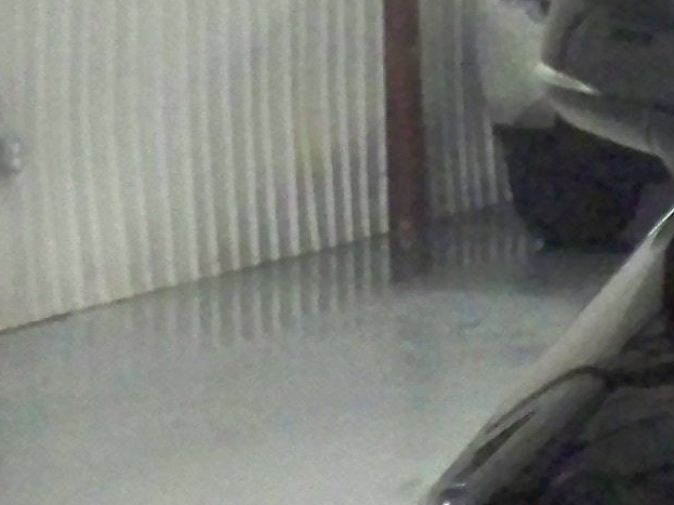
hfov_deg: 8.8
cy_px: 655
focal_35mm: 205
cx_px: 1560
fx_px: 3991
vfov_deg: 7.2
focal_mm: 6.3
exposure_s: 1/60
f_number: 3.1
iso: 800
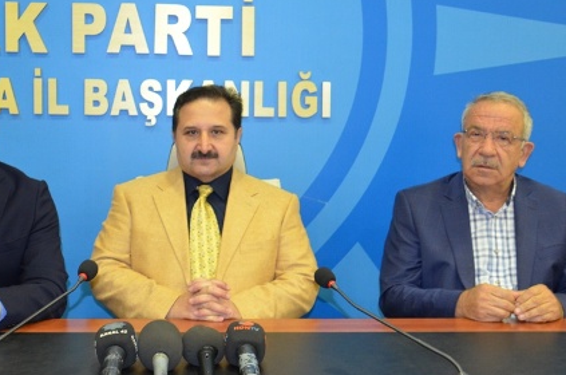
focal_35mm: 59
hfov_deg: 33.9
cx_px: 223
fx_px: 926
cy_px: 201
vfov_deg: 22.9
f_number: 4
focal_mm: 26
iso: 1600
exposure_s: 1/60
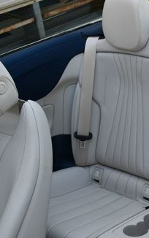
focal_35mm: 72
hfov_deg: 16.9
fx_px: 467
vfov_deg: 28.6
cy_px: 131
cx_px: 202
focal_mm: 18
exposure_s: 1/250
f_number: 5.6
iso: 200
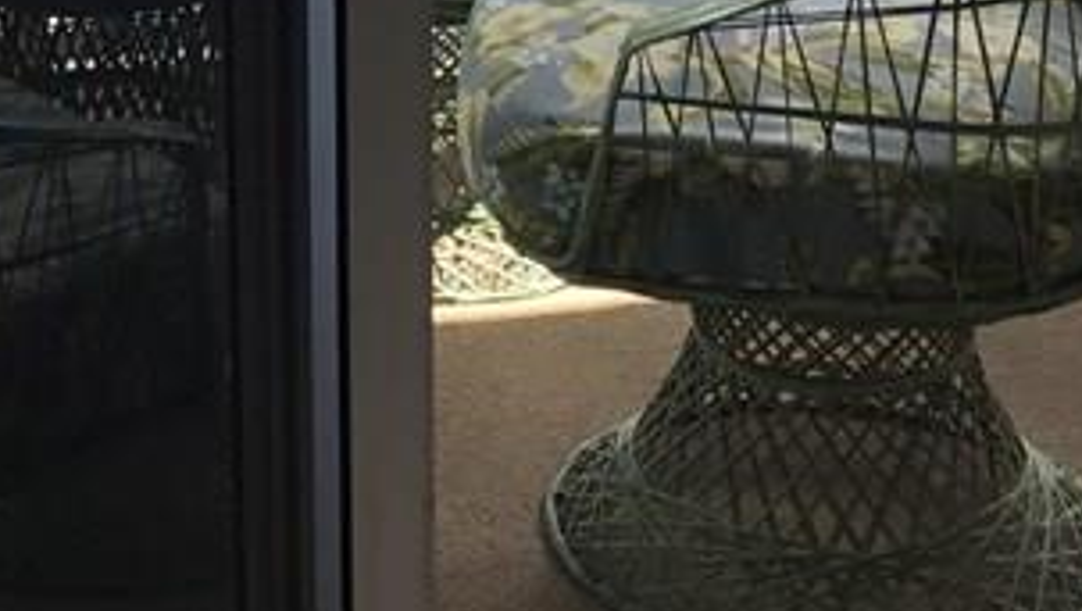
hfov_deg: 18.4
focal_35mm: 114
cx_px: 43
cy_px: -164
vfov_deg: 10.4
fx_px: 3273
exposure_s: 1/337
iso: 25
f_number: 2.4
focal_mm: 3.3
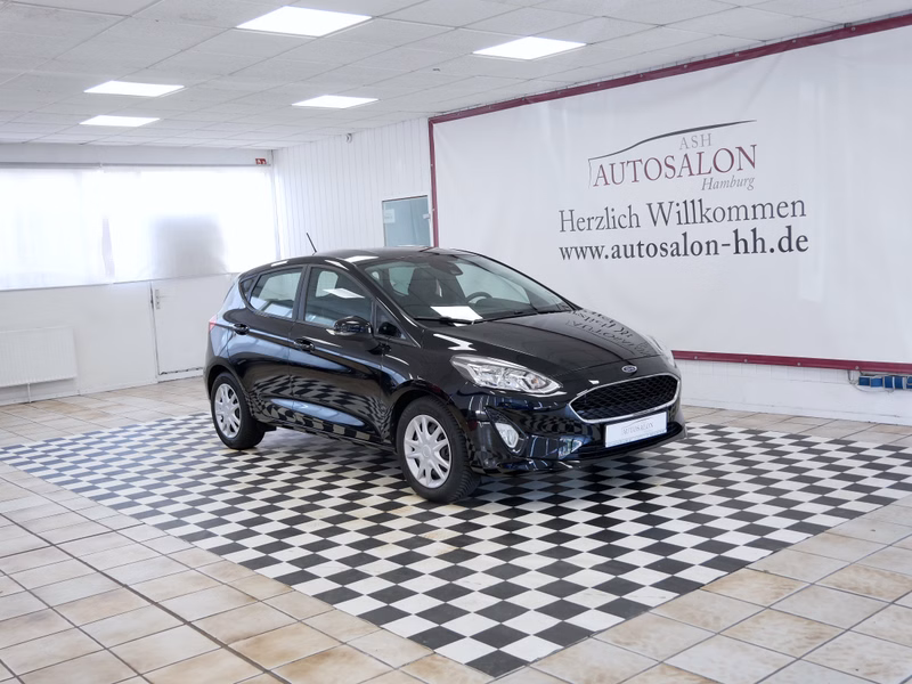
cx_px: 456
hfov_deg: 51.4
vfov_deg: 39.7
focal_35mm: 36
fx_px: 948
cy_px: 342
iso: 400
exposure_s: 1/60
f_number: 3.9
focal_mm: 18
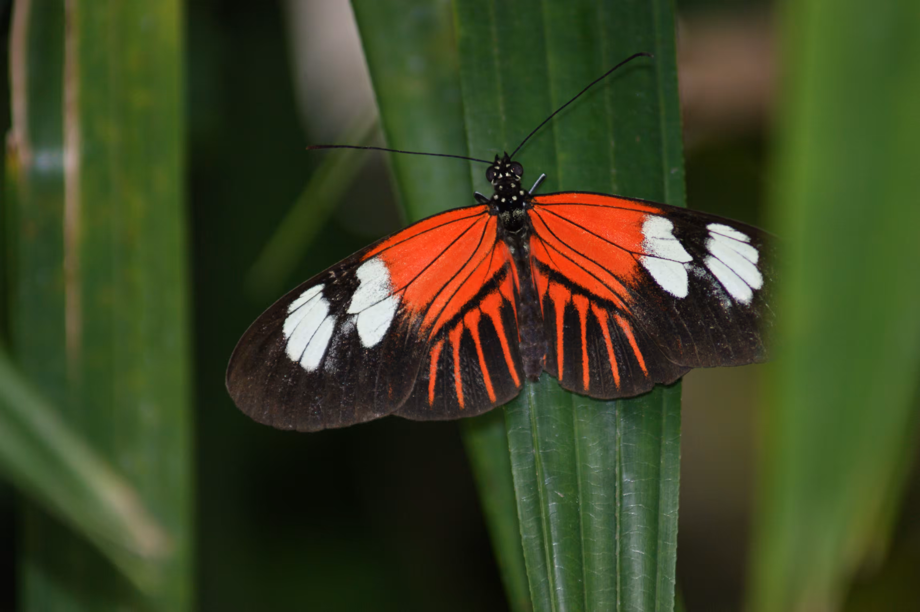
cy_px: 306
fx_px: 10727
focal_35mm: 420
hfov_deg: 4.9
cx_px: 460
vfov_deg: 3.3
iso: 400
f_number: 5.6
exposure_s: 1/125
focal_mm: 280
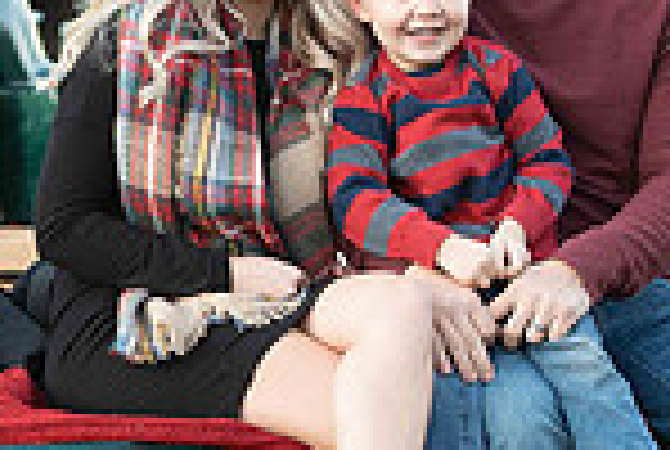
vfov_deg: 4.4
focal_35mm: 311
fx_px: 5800
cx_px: 9
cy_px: 218
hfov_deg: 6.6
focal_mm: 80
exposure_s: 1/250
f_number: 2.8
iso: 400
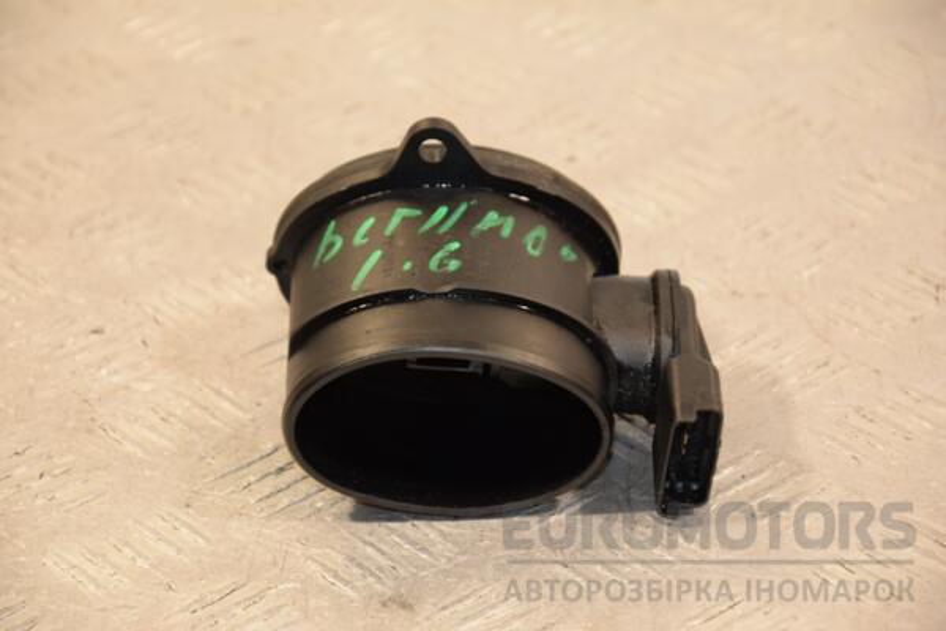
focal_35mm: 158
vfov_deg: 8.7
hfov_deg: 13.0
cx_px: 473
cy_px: 316
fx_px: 4138
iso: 800
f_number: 5.6
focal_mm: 105
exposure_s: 1/100
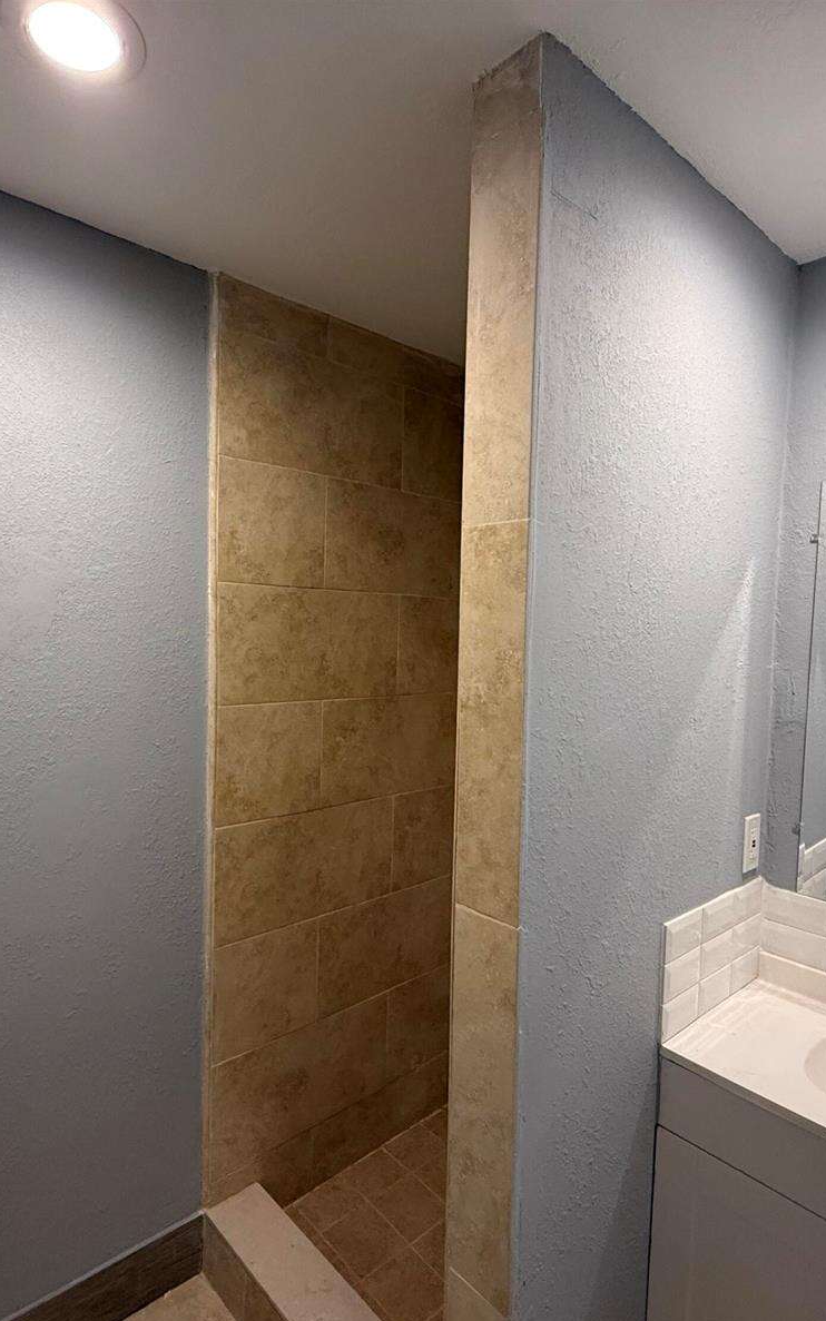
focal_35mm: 20
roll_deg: -1.3
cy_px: 667
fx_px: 720
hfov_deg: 59.5
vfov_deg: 85.1
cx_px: 368
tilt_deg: -2.6
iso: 320
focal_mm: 2.22
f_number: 2.2
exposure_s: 1/120
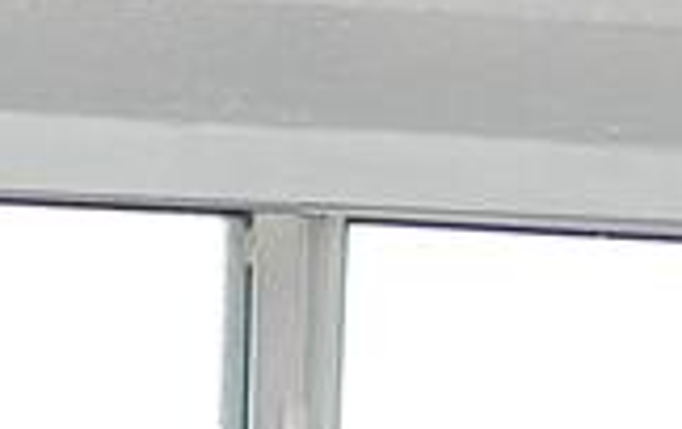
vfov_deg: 6.8
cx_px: 181
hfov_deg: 12.5
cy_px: 1434
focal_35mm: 167
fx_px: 3110
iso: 125
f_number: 3.1
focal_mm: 4.5
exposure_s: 1/125
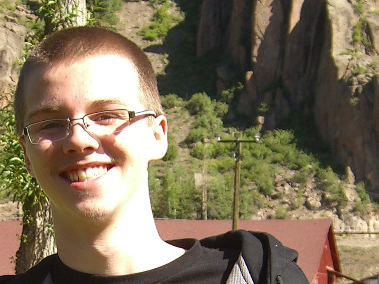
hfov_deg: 15.0
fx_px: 1434
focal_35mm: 131
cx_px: 129
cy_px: 383
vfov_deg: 11.0
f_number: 2.8
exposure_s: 1/640
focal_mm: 7.9
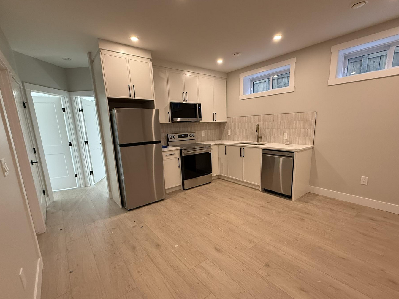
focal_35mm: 16
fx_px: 184
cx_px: 208
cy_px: 162
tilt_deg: -11.1
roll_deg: +2.1
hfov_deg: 94.4
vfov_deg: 78.0
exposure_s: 1/120
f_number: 2.2
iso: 320
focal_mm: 2.22
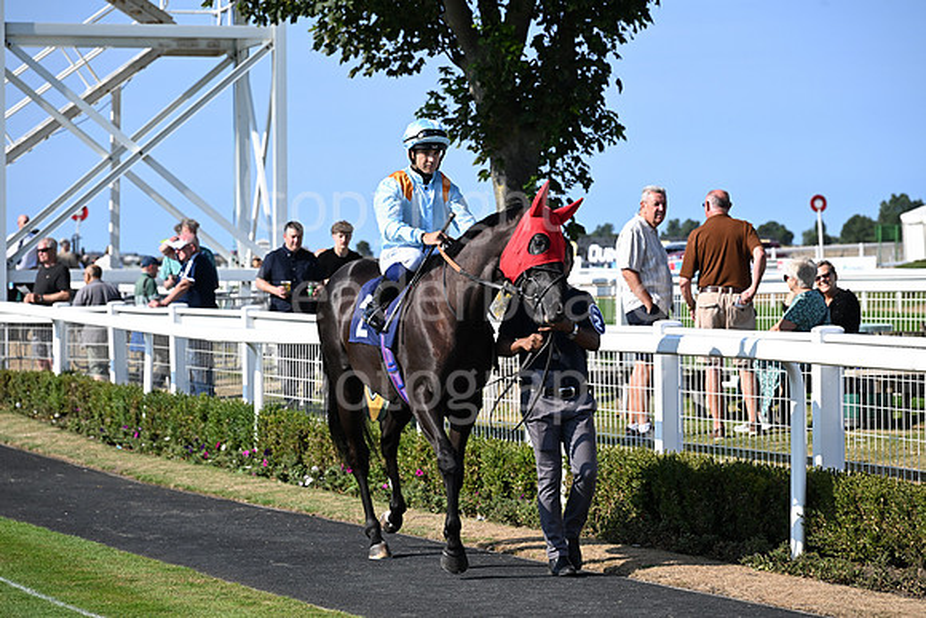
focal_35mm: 120
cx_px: 463
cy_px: 309
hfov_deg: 17.1
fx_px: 3087
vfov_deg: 11.4
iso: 500
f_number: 6.3
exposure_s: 1/2000
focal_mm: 120
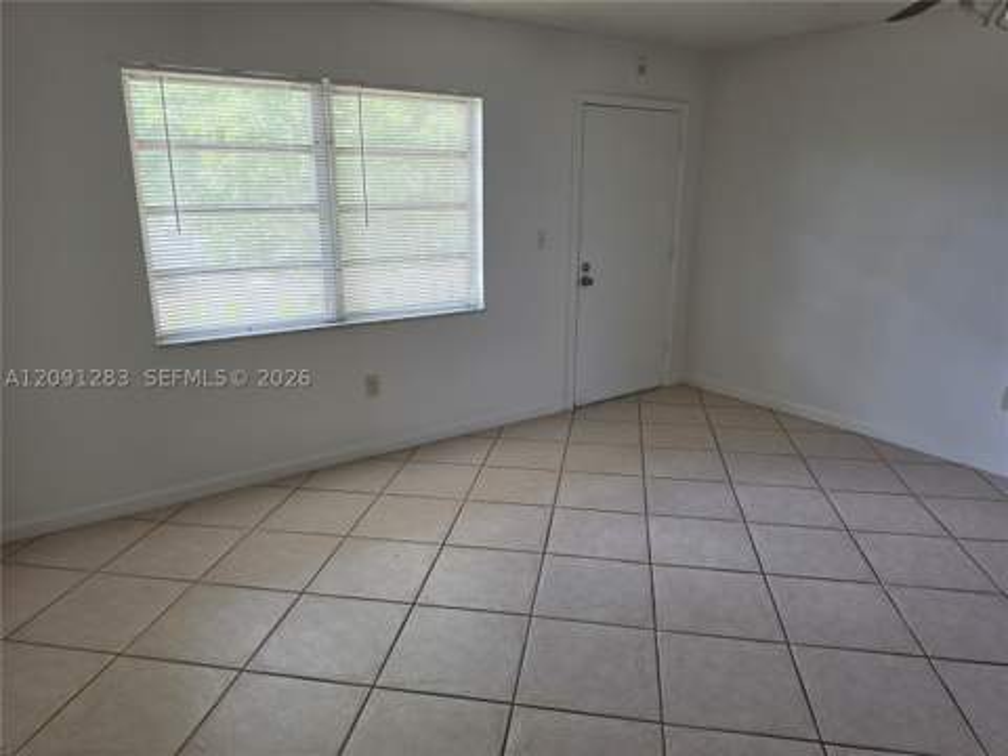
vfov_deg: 58.9
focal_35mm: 23
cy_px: 378
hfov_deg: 73.9
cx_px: 504
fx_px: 670
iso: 64
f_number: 1.4
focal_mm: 6.5
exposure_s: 1/180
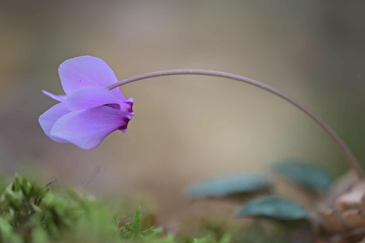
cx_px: 213
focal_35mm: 211
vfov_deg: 6.5
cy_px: 130
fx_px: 2139
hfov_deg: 9.8
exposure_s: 1/20
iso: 64
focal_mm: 180
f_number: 3.5
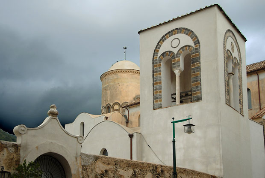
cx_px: 132
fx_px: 354
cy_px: 89
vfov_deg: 28.1
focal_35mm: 48
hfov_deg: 41.1
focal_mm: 32
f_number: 4
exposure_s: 1/90
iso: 100
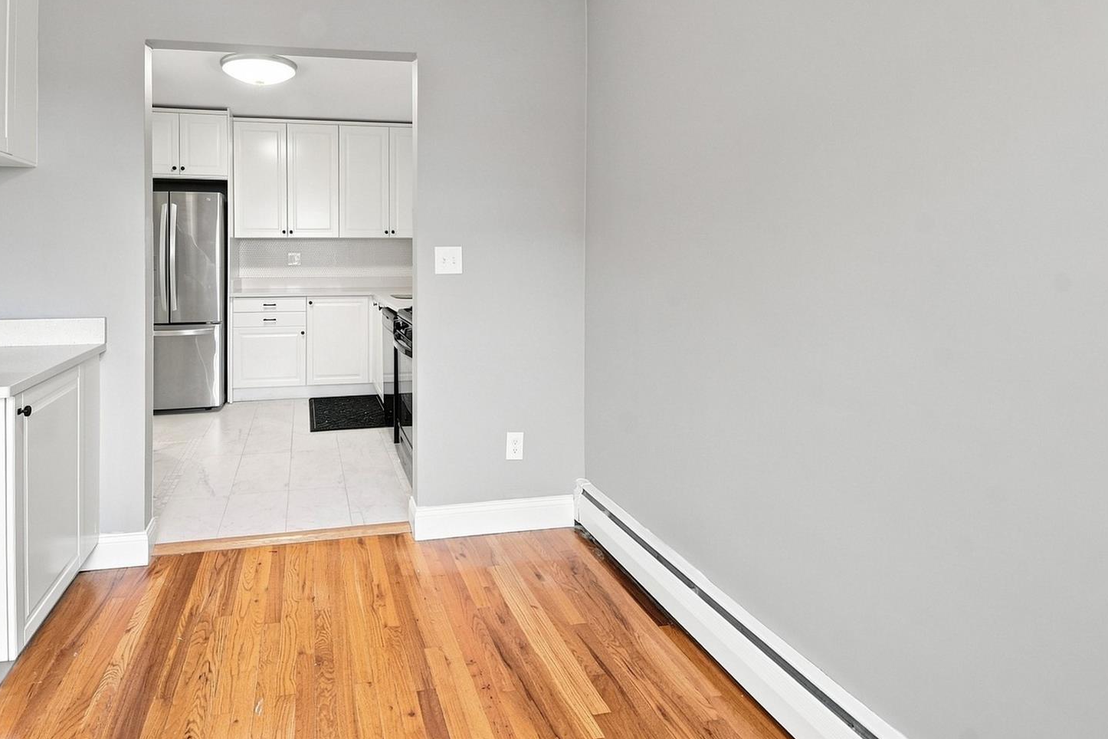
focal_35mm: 17
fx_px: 523
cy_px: 270
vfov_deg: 69.2
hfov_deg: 91.1
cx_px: 406
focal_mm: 8
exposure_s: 1/500
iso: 400
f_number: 9
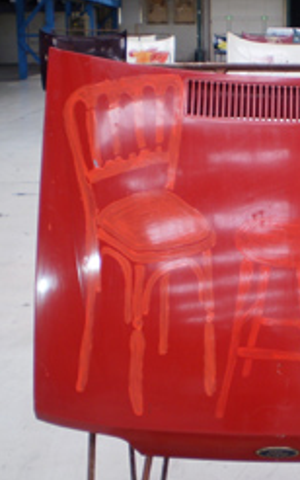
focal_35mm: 62
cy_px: 258
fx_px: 810
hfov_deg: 20.5
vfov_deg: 32.9
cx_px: 277
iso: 64
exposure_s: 1/60
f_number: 3.1
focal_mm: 6.3
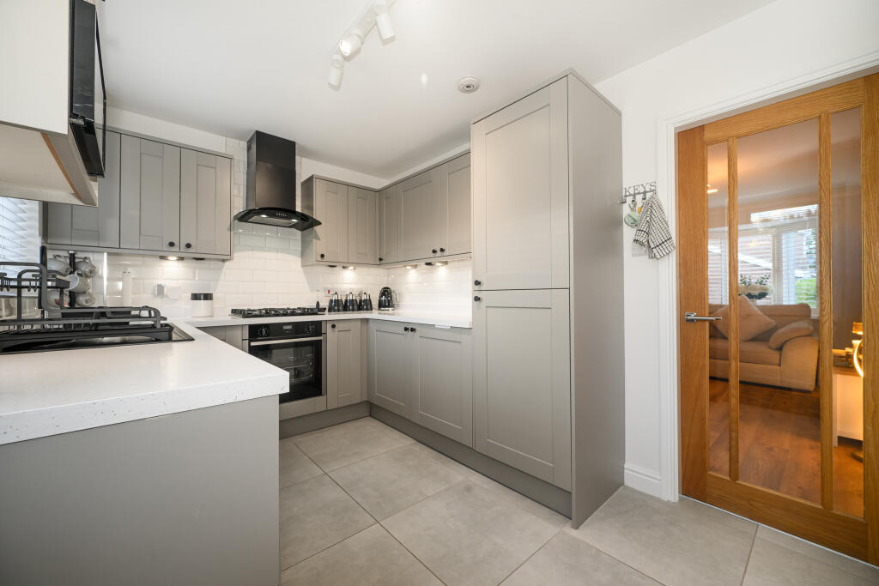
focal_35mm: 14
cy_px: 293
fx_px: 342
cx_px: 440
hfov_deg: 104.2
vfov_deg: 81.2
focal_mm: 14
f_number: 8
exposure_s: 1/13
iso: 500
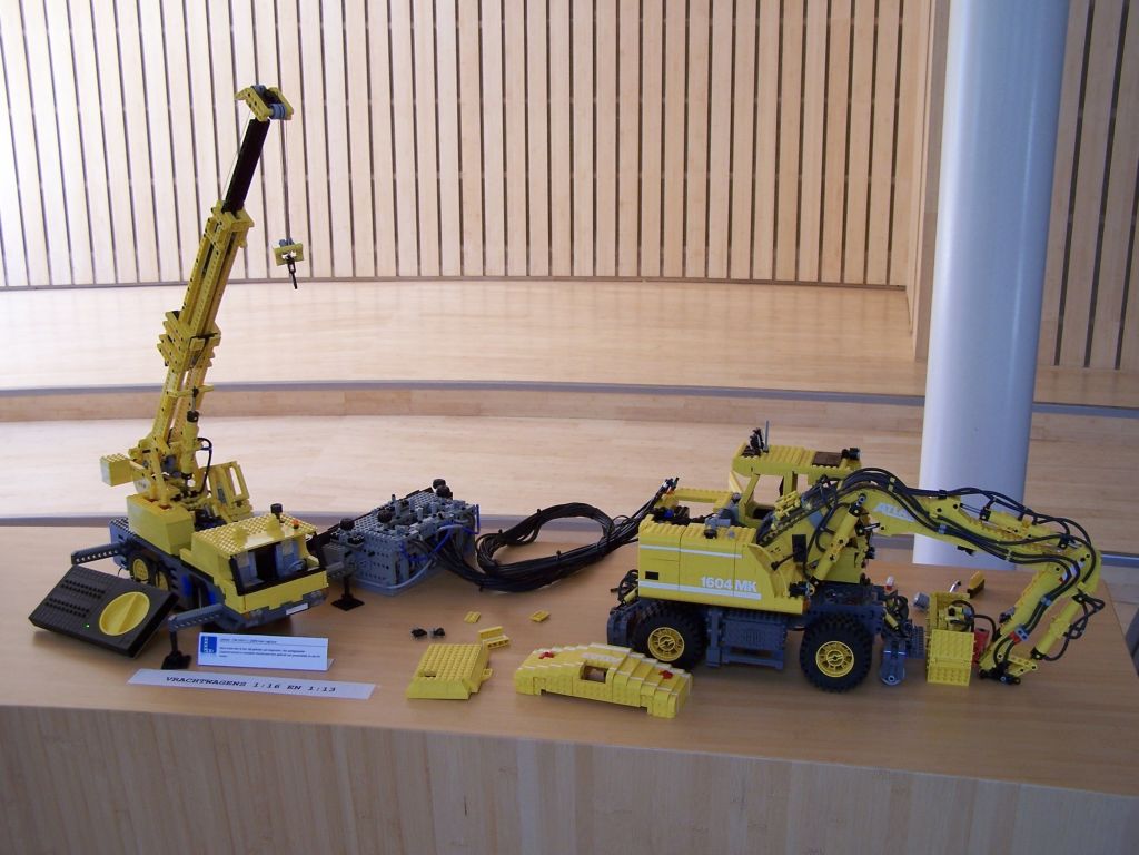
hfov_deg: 49.0
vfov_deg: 37.7
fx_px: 1250
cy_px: 428
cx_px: 570
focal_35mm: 38
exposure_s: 1/30
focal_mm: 6.3
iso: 80
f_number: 2.8
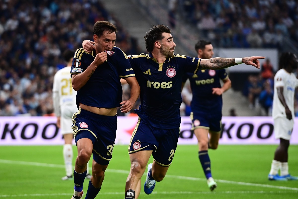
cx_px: 149
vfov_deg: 6.9
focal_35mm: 200
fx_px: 1656
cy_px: 100
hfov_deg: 10.3
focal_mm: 200
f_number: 3.2
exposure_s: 1/1000
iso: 2500
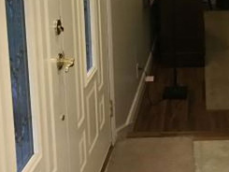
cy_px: -7
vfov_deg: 19.5
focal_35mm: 73
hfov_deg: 25.7
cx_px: 213
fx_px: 483
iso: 80
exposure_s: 1/15
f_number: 1.8
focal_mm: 3.99
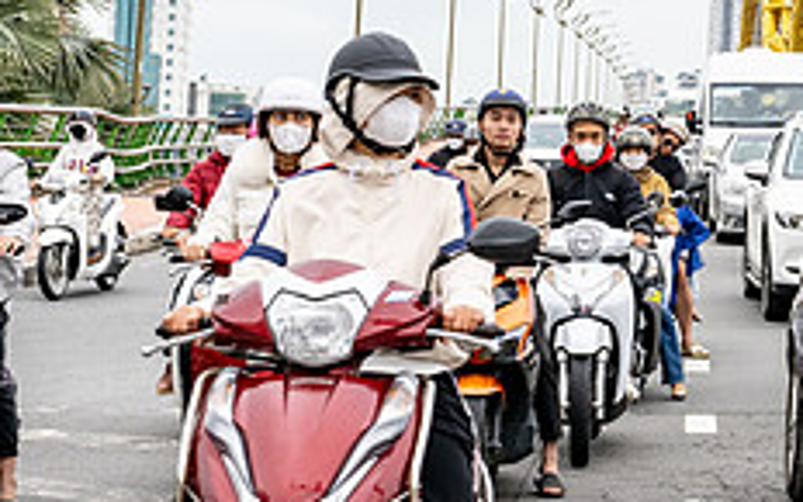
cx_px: 1039
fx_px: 2736
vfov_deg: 10.4
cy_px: -11
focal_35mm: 125
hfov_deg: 15.9
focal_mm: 34
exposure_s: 1/320
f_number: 8
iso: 180
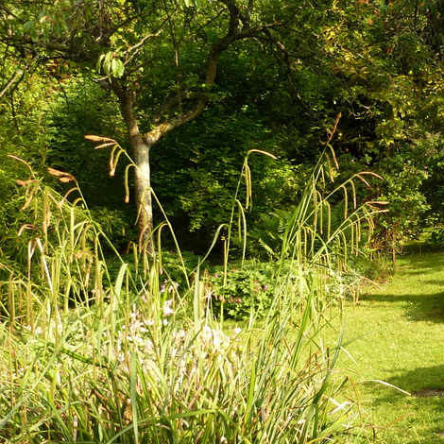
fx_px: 900
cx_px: 330
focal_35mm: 62
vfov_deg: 27.5
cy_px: 307
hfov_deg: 27.4
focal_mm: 5.5
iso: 100
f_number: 2.8
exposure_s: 1/250
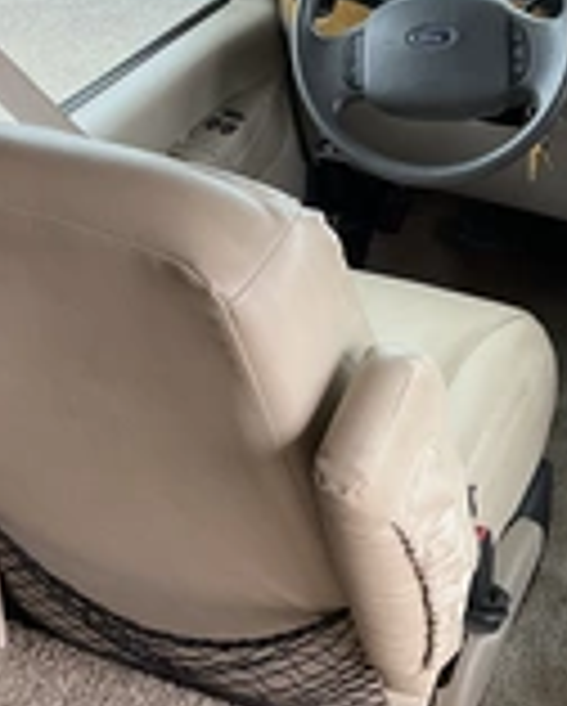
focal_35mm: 72
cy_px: 207
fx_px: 1507
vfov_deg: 26.2
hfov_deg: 21.3
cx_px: 279
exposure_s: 1/122
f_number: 1.8
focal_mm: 3
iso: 40
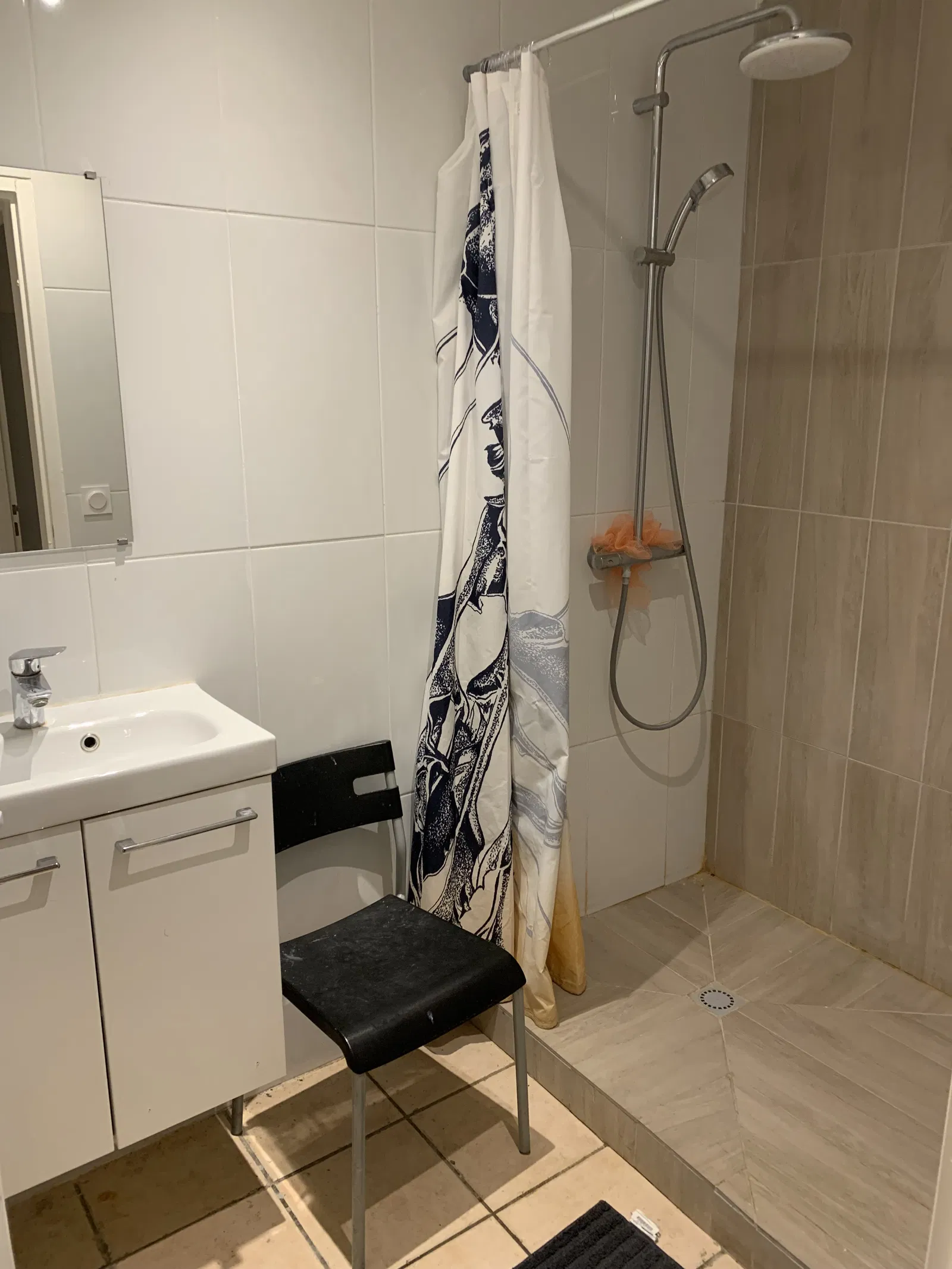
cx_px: 476
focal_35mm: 26
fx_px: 953
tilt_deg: -14.0
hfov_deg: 53.1
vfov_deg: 67.3
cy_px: 634
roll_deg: +0.1
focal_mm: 4.25
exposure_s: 1/50
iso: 125
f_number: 1.8
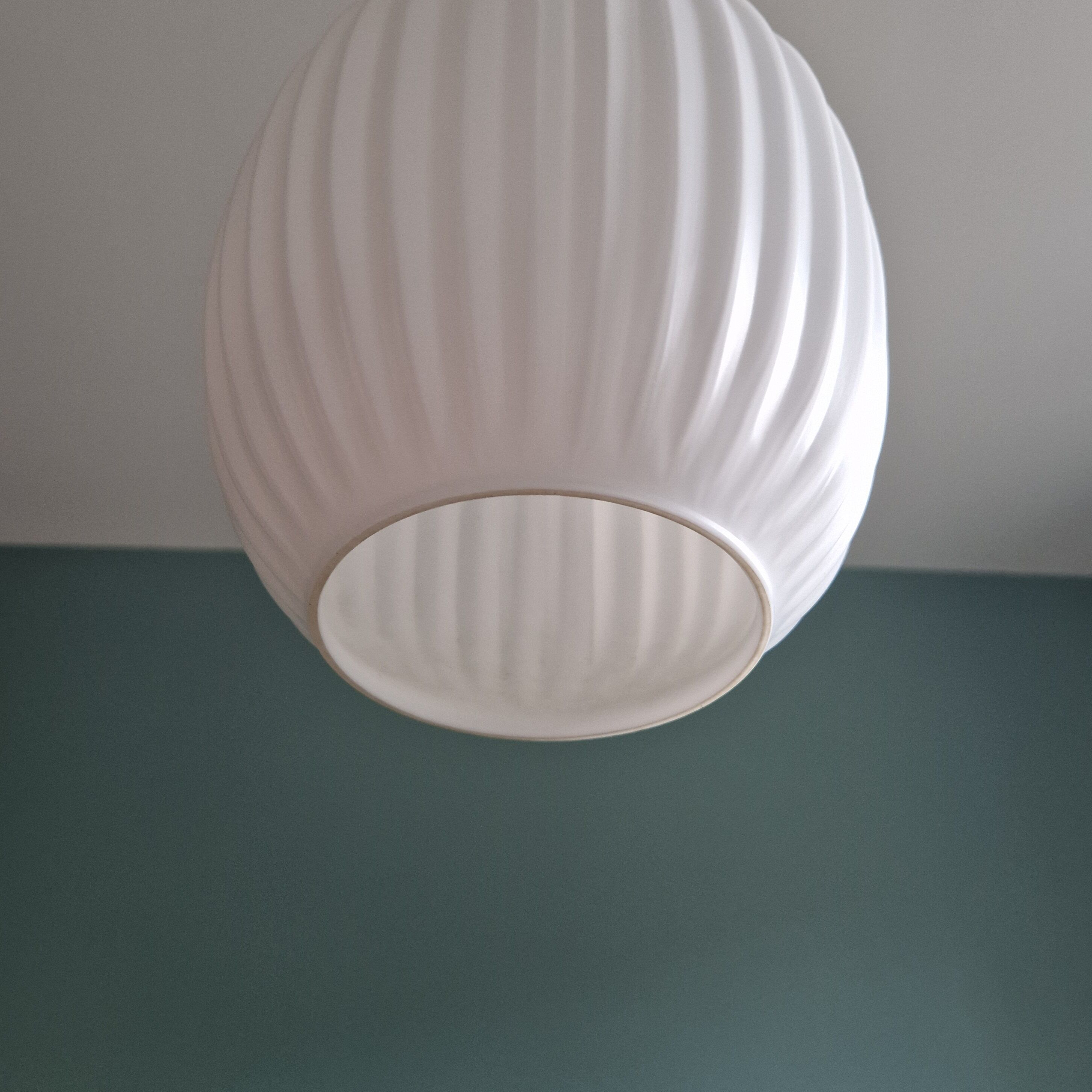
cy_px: 432
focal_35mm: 28
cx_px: 546
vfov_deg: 56.8
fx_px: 999
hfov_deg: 57.3
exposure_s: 1/100
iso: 250
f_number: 1.8
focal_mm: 5.4
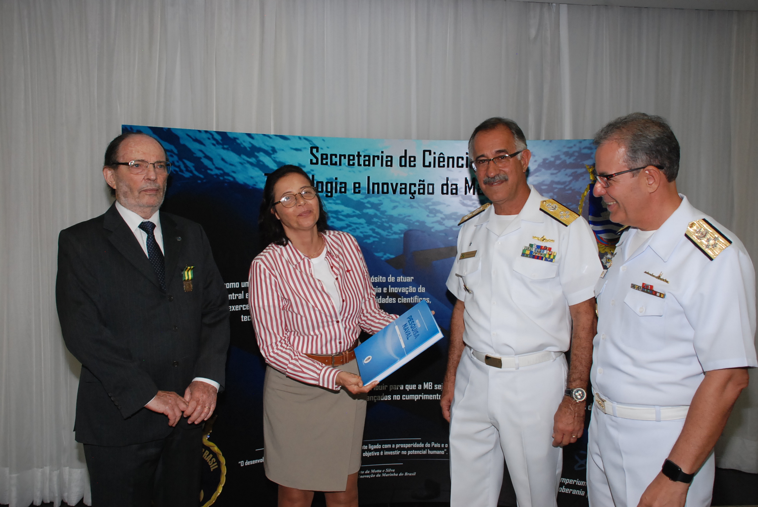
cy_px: 254
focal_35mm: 33
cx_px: 379
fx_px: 696
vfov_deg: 40.1
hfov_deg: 57.2
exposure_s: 1/60
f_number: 8
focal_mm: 22
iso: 800
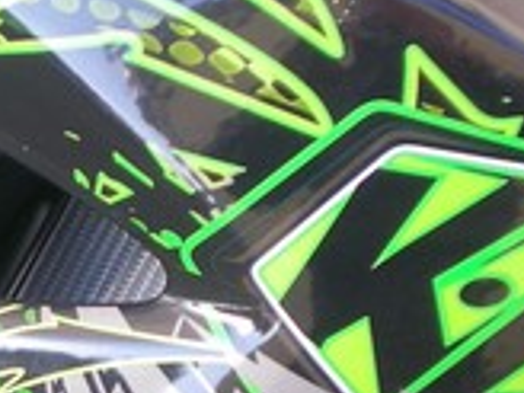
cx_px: -141
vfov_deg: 8.6
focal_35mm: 172
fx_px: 2604
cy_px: 335
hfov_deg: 11.2
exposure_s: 1/50.7
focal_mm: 7.4
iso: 74
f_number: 3.5
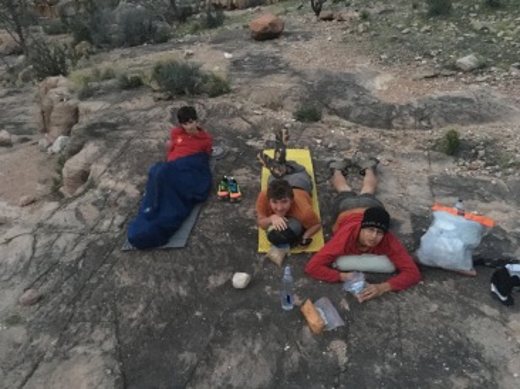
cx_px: 260
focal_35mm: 29
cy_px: 194
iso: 800
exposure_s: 1/15
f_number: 2.2
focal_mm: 4.15
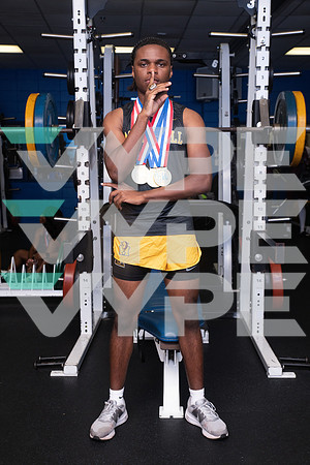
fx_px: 568
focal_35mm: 44
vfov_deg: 44.5
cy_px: 232
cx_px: 155
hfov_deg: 30.5
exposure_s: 1/400
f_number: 6.3
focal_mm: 44
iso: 500
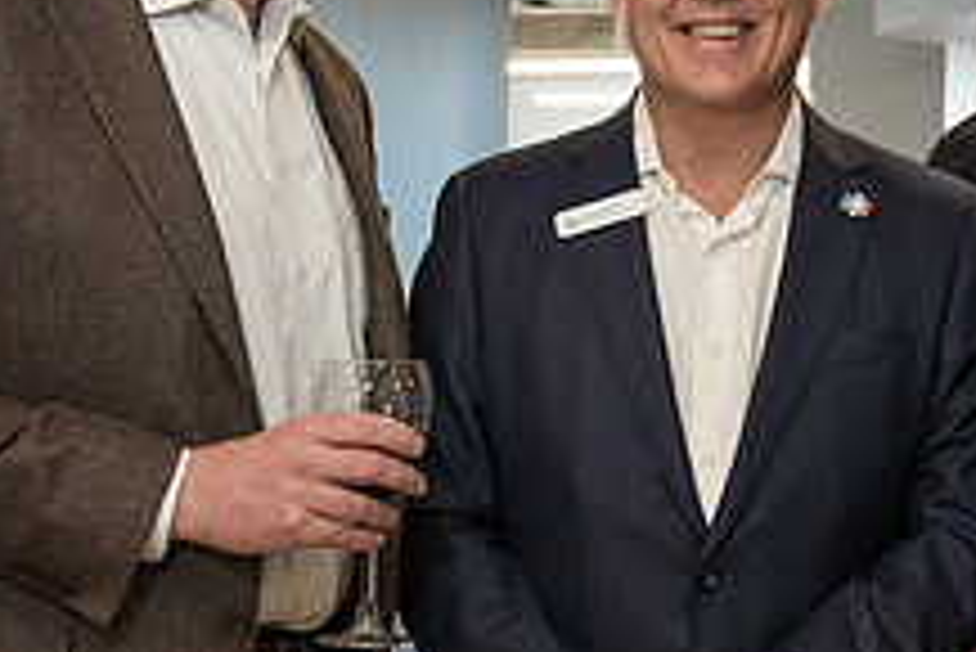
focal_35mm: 96
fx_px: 2604
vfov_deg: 14.3
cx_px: 735
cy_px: 318
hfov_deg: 21.0
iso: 1600
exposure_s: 1/200
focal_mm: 33
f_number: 5.6
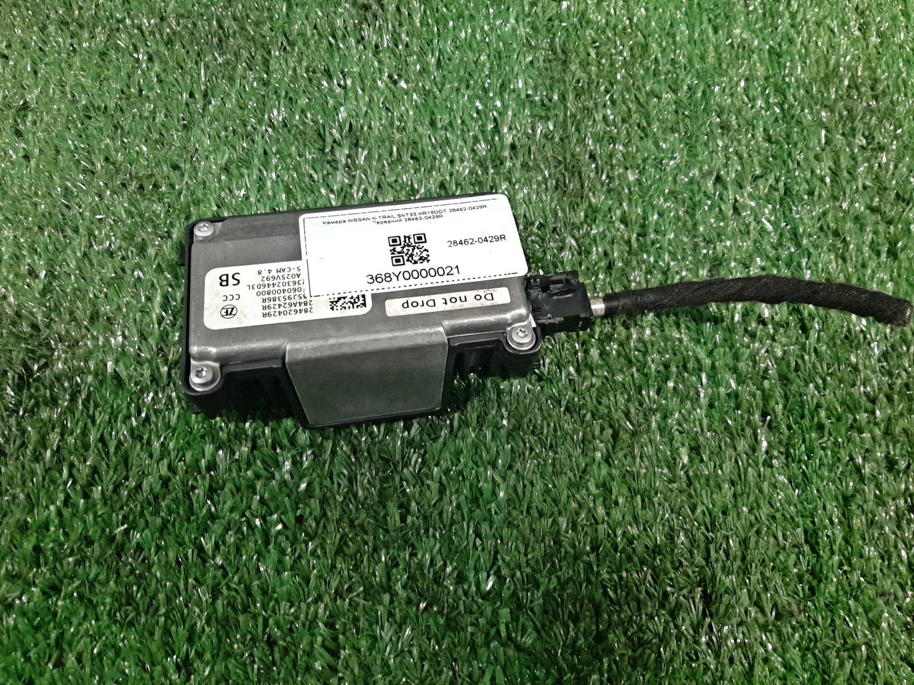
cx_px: 457
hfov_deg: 67.3
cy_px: 342
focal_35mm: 26
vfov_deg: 53.1
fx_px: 687
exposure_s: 1/25
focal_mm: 3.93
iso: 179
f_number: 1.7
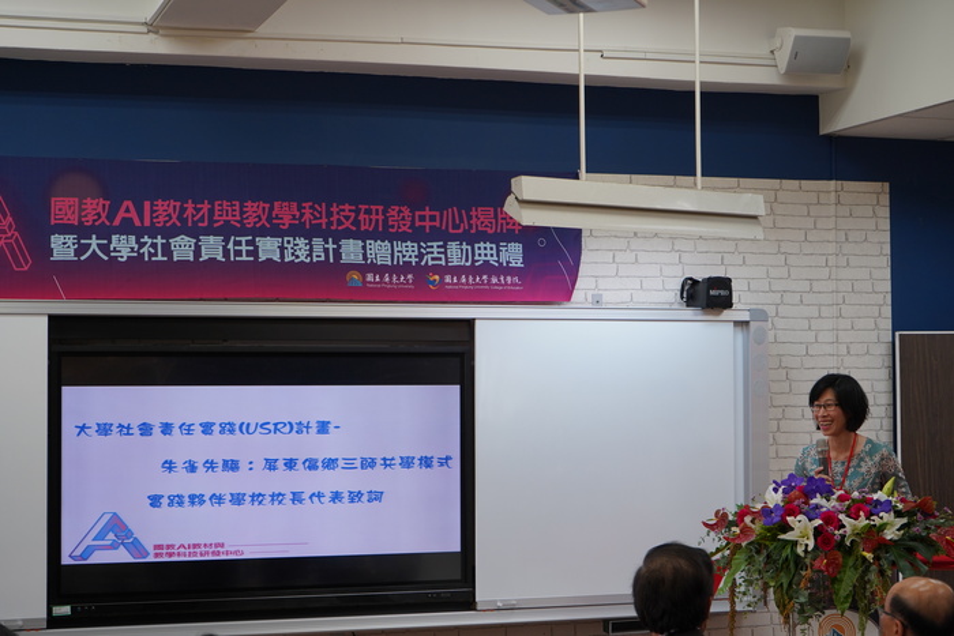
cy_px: 318
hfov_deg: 30.1
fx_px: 1776
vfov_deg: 20.3
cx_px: 477
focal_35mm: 67
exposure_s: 1/80
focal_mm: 67
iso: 400
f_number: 5.6
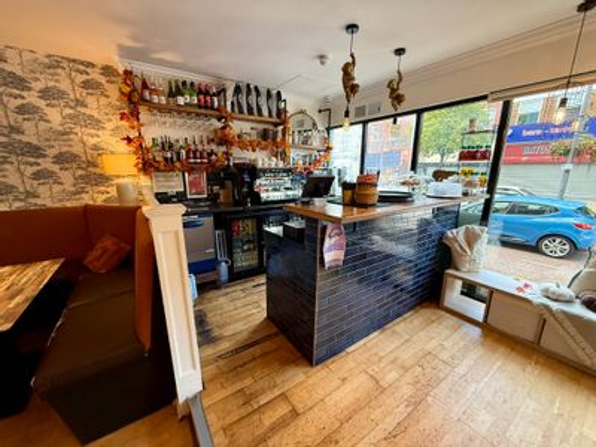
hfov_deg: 102.1
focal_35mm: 14
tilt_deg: -13.0
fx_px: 241
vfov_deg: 85.7
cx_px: 298
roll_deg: -0.4
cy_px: 224
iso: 400
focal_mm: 2.22
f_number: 2.2
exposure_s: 1/100
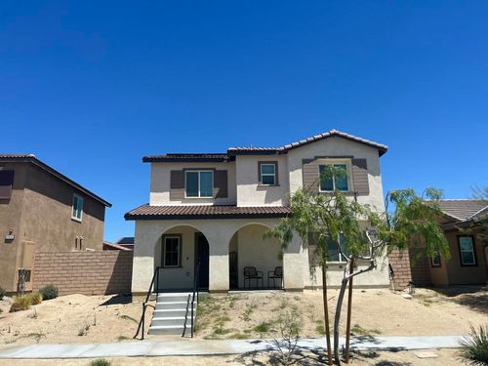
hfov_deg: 67.3
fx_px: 367
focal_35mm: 26
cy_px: 183
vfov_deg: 53.1
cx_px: 244
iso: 50
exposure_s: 1/4651
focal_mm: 5.1
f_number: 1.6
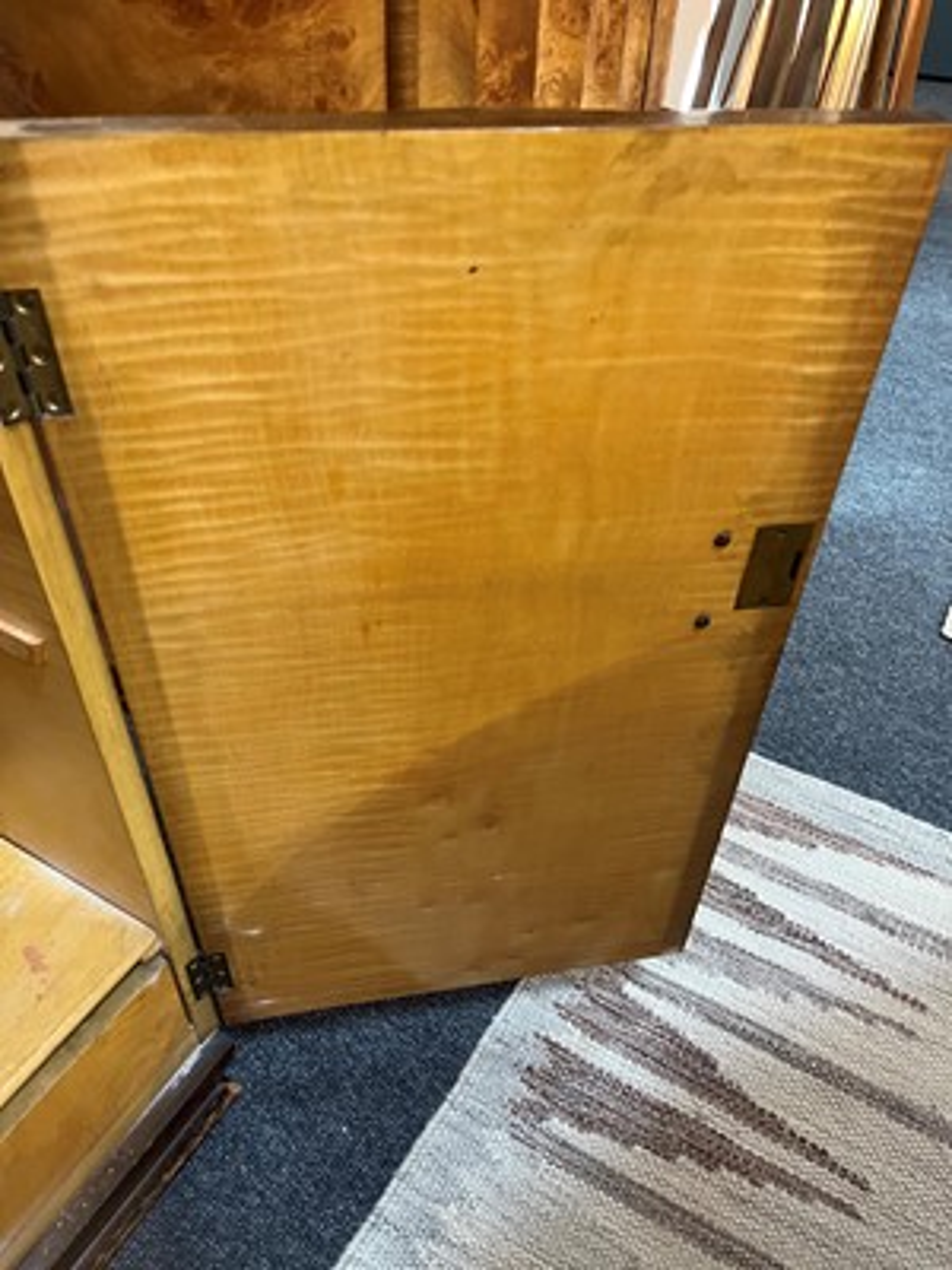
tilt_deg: -42.5
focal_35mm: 26
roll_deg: -1.8
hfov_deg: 53.1
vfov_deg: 67.3
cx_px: 476
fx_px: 953
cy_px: 635
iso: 200
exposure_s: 1/50
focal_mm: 5.1
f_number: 1.6
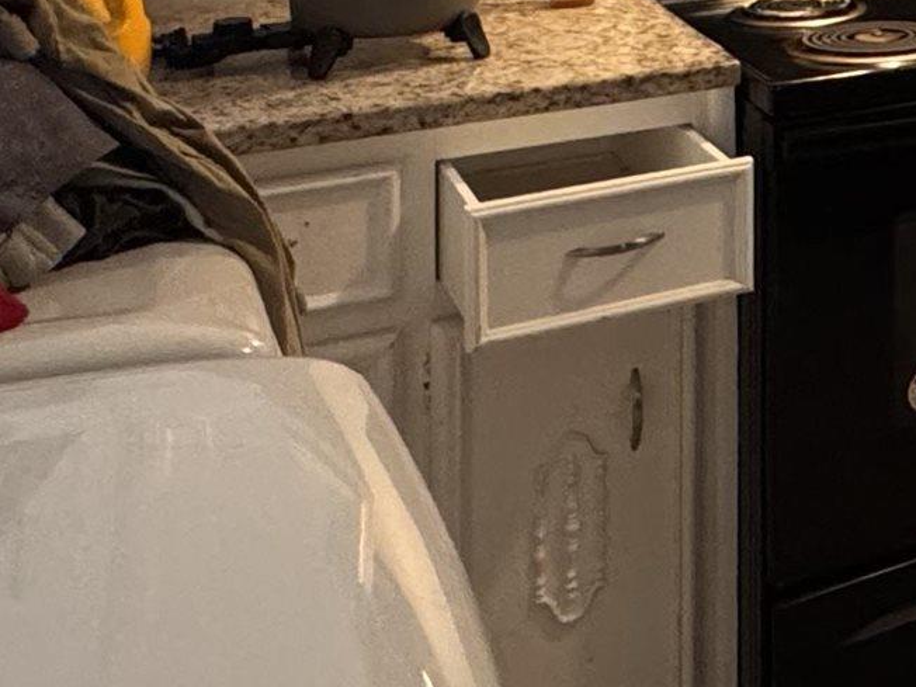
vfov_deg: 19.7
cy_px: -302
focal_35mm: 66
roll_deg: +0.4
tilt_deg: -1.0
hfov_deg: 23.4
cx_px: 1382
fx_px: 1746
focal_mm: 2.22
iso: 500
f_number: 2.2
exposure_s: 1/60
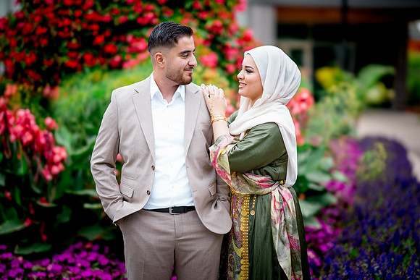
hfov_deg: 23.9
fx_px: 992
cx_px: 210
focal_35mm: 85
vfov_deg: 16.1
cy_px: 140
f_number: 1.4
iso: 100
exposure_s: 1/1600
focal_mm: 85
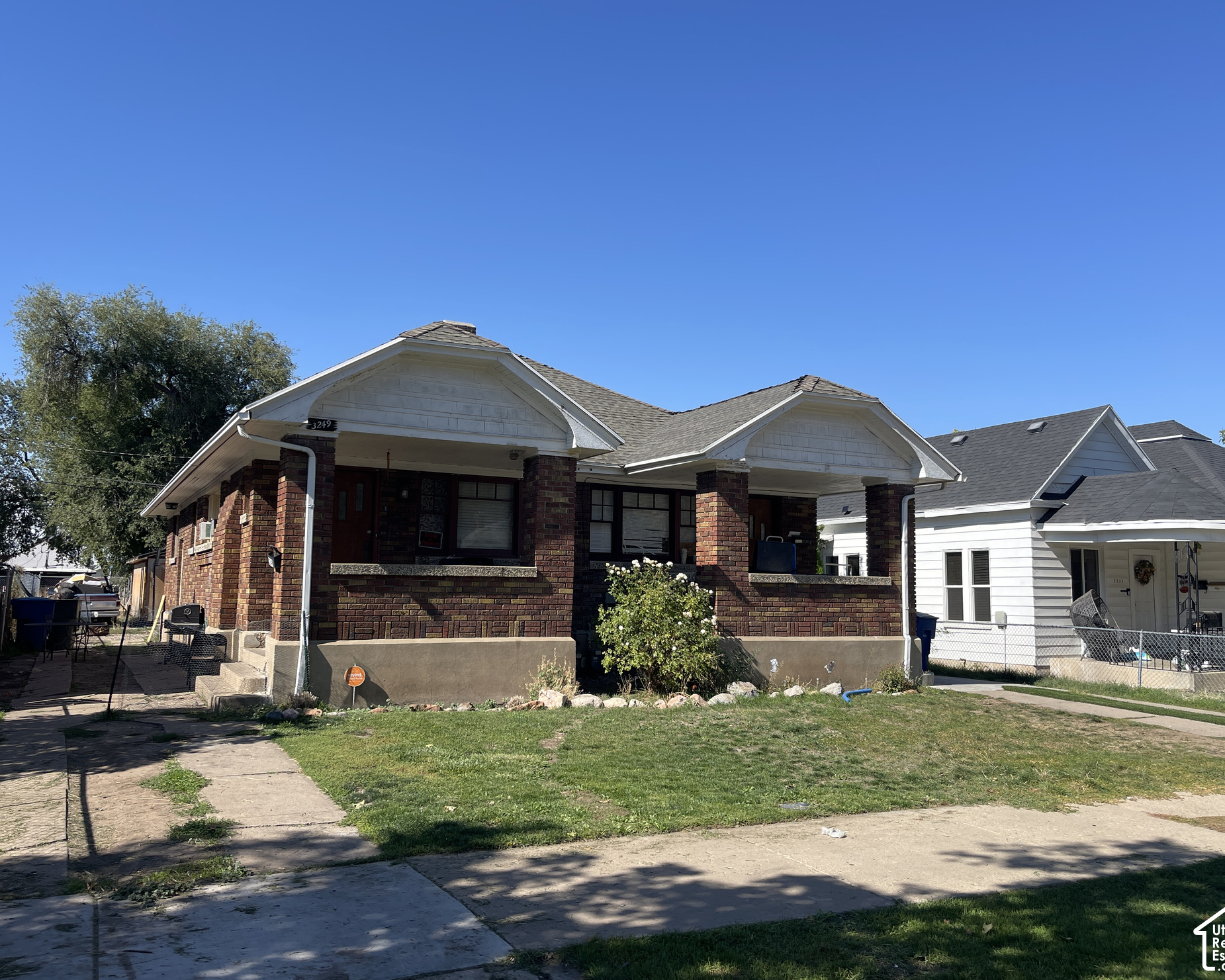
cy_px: 478
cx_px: 604
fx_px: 979
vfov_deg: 53.2
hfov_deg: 64.1
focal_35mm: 27
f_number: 1.6
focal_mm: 5.1
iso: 32
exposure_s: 1/2717
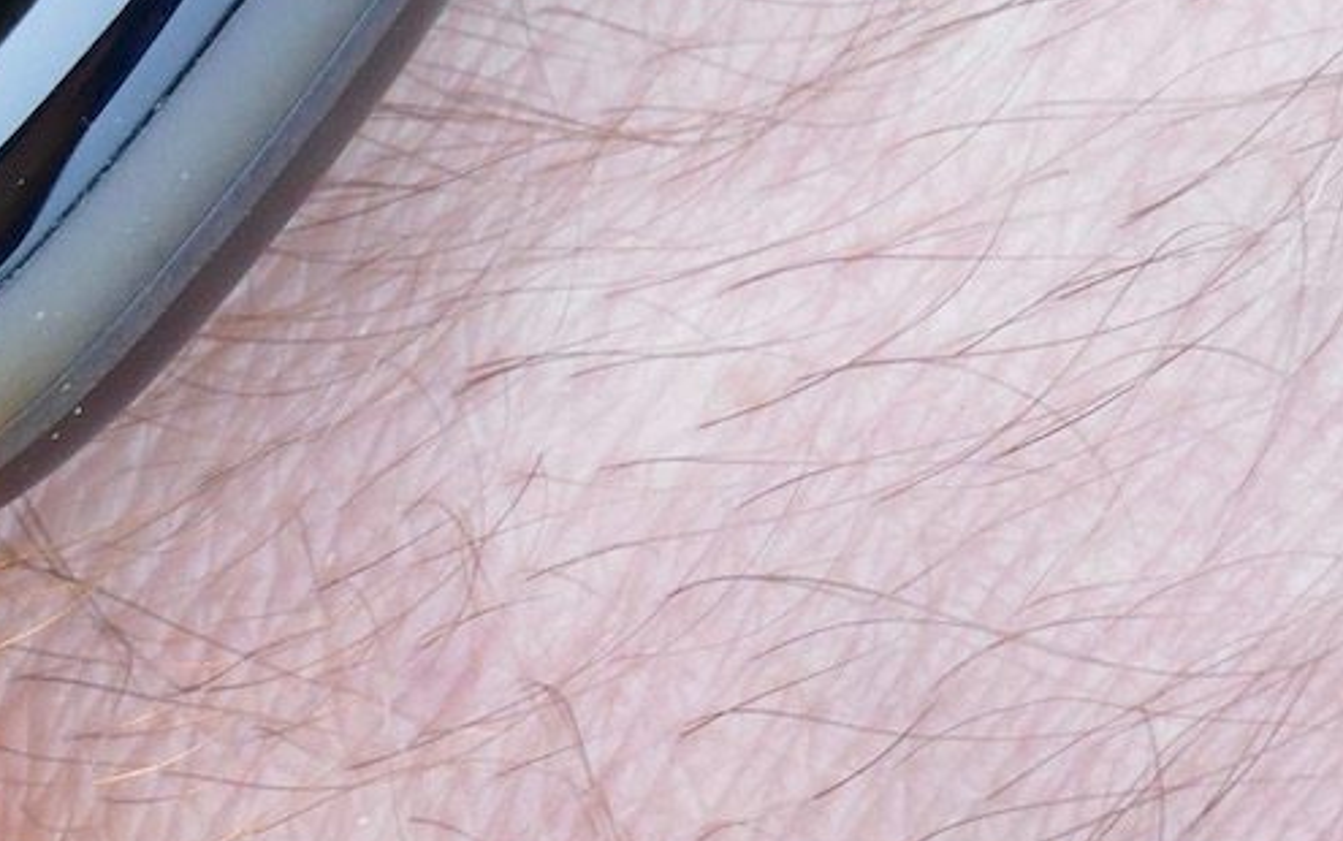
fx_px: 14612
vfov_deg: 3.3
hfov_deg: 5.2
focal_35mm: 399
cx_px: -277
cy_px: -94
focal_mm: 35.42
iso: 400
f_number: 7.1
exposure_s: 1/80
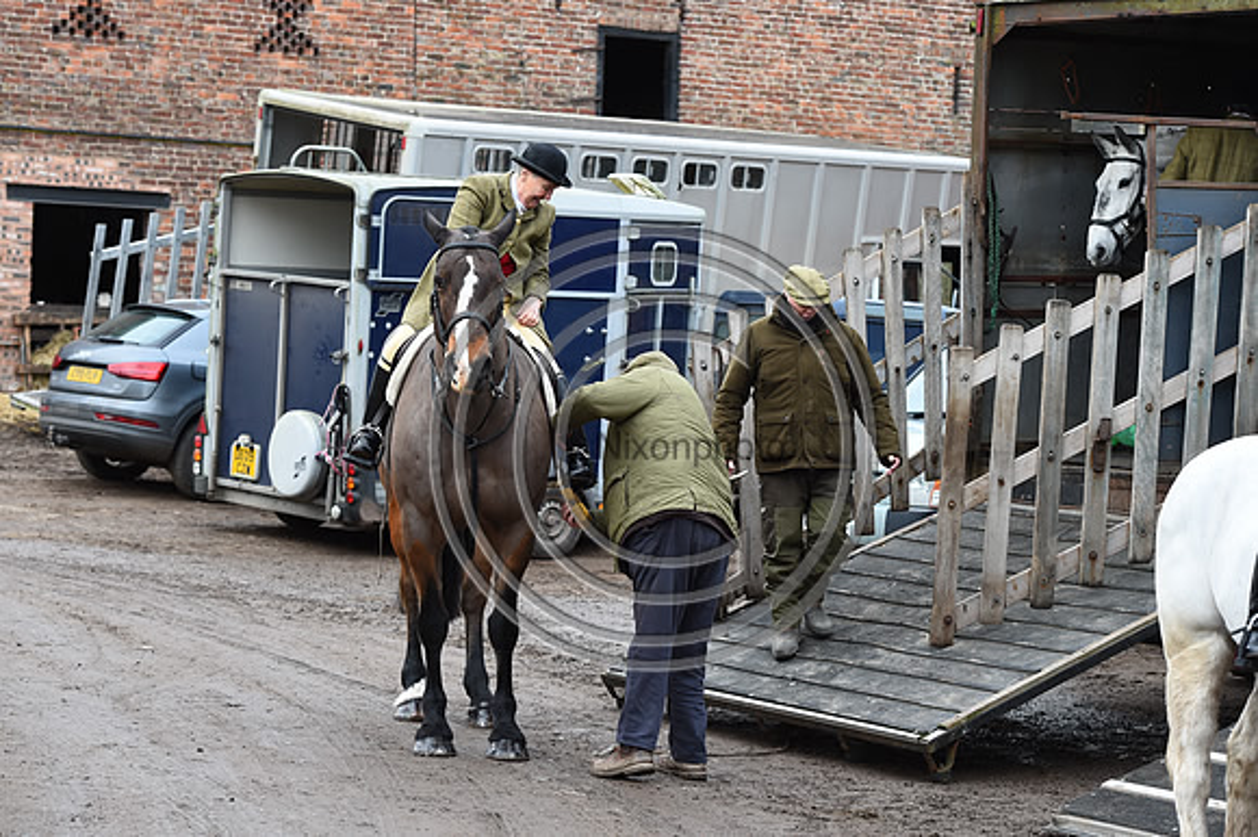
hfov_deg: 20.8
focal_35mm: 98
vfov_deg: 13.9
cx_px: 629
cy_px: 418
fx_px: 3422
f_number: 5.6
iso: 1400
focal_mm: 98
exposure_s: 1/500
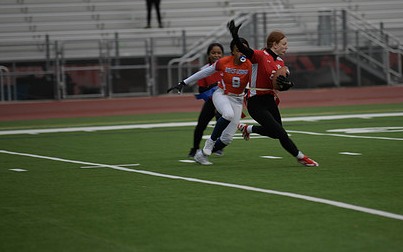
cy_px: 94
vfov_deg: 5.0
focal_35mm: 264
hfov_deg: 7.9
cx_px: 252
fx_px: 2900
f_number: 2.8
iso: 72
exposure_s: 1/200
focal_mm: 180
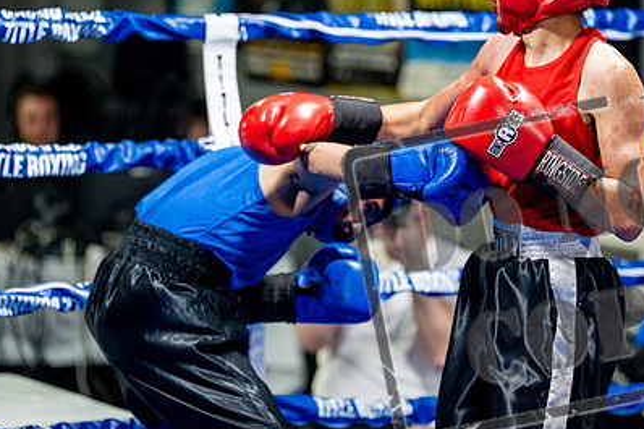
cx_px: 345
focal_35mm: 175
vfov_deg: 7.8
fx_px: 3129
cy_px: 176
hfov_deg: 11.8
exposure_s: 1/800
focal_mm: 120
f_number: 2
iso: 4000
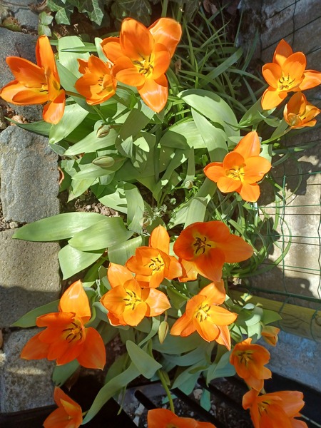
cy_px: 214
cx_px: 160
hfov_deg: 54.9
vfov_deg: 69.4
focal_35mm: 25
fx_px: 309
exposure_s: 1/221
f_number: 1.8
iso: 32
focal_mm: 4.6
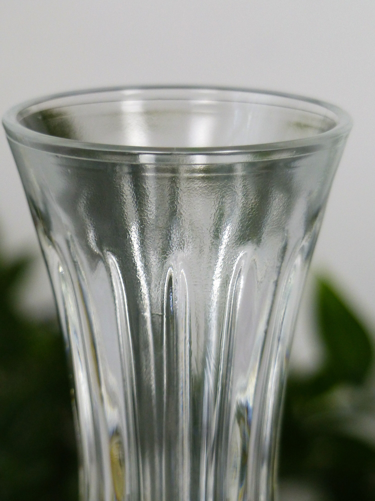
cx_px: 188
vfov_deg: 4.9
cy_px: 250
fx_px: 5807
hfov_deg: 3.7
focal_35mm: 402
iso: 200
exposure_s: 1/100
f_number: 2.8
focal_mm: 65.8
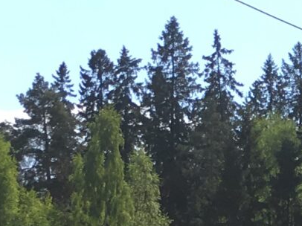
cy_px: 448
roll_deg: -0.1
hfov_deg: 10.2
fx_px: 1596
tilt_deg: -0.9
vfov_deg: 7.8
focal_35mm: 183
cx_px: 539
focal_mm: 4.15
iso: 25
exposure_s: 1/1148
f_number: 2.2
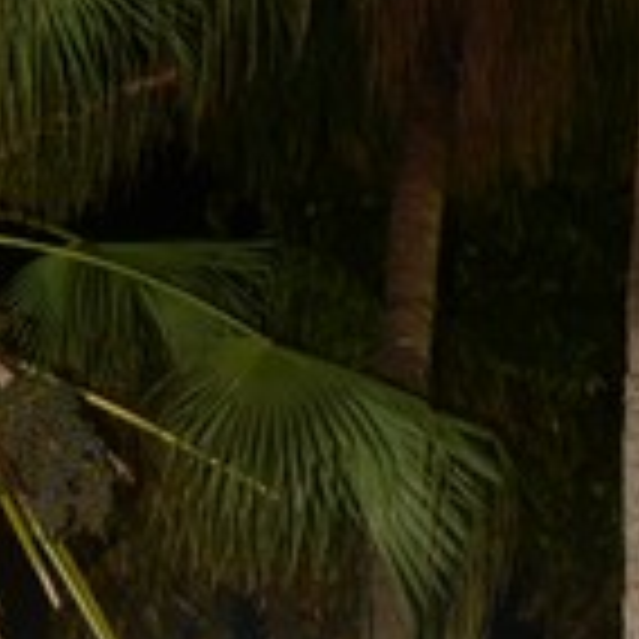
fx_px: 1859
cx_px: 238
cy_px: 914
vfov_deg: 17.8
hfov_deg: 19.5
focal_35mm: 89
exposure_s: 1/60
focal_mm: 22
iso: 1600
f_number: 4.5
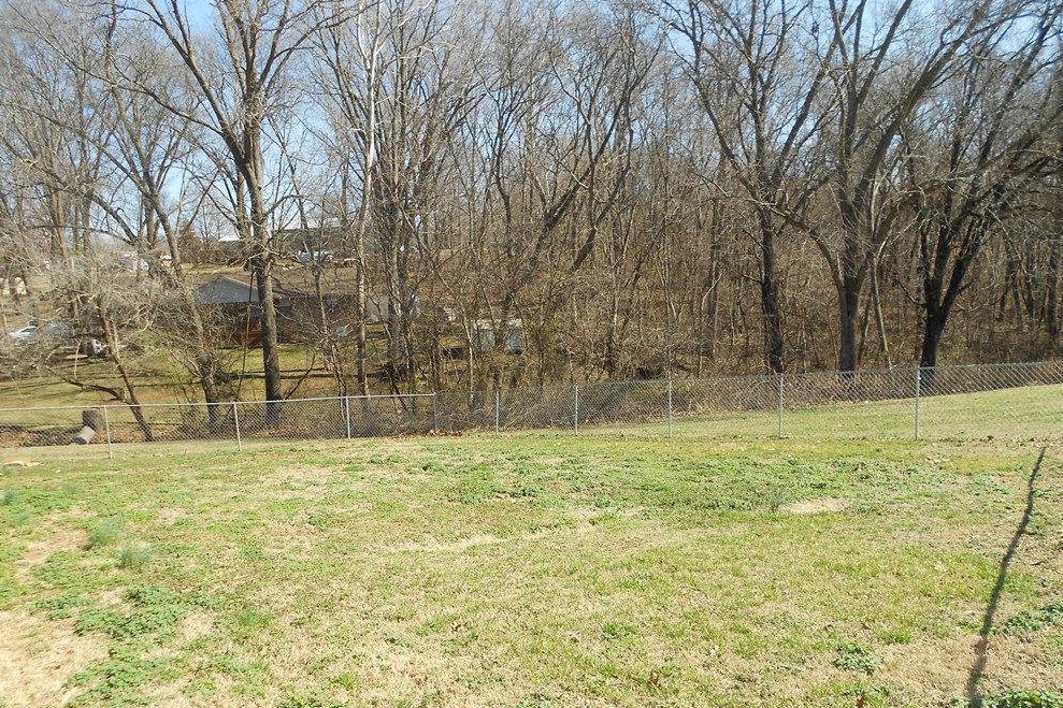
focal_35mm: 28
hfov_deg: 65.5
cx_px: 523
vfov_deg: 46.3
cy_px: 393
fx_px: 827
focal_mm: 4.6
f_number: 3.2
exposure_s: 1/500
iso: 80
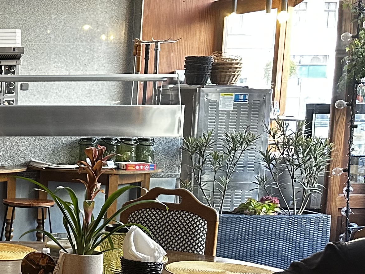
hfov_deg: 19.6
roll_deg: +0.1
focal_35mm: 82
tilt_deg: -6.3
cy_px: 198
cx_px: -231
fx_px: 865
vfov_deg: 17.9
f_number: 1.78
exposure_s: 1/60
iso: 400
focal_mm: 6.86
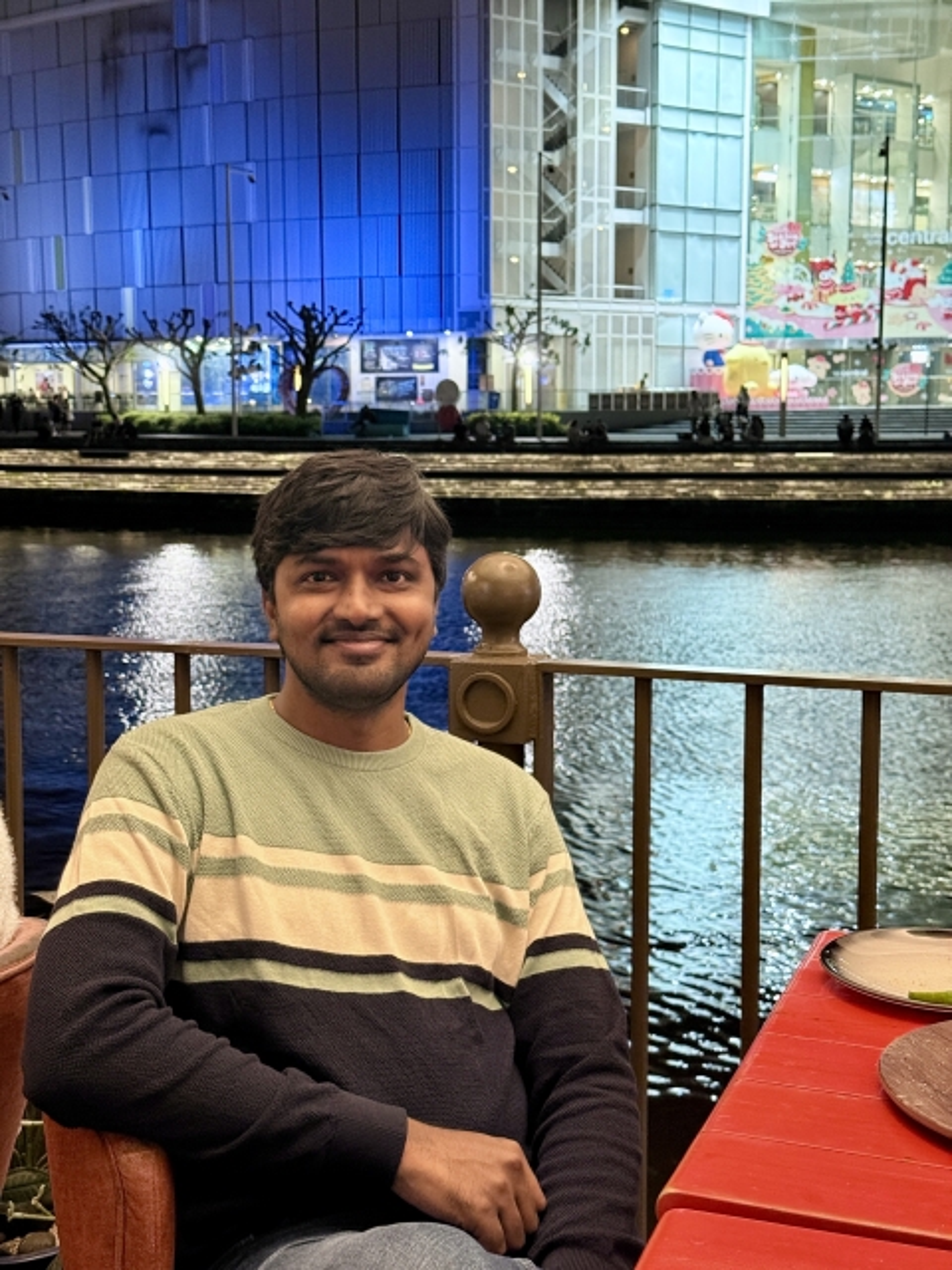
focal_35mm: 48
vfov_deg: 39.7
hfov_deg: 30.3
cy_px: 635
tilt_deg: -6.3
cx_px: 476
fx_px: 1760
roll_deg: +0.3
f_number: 1.78
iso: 400
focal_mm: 6.76
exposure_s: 1/33
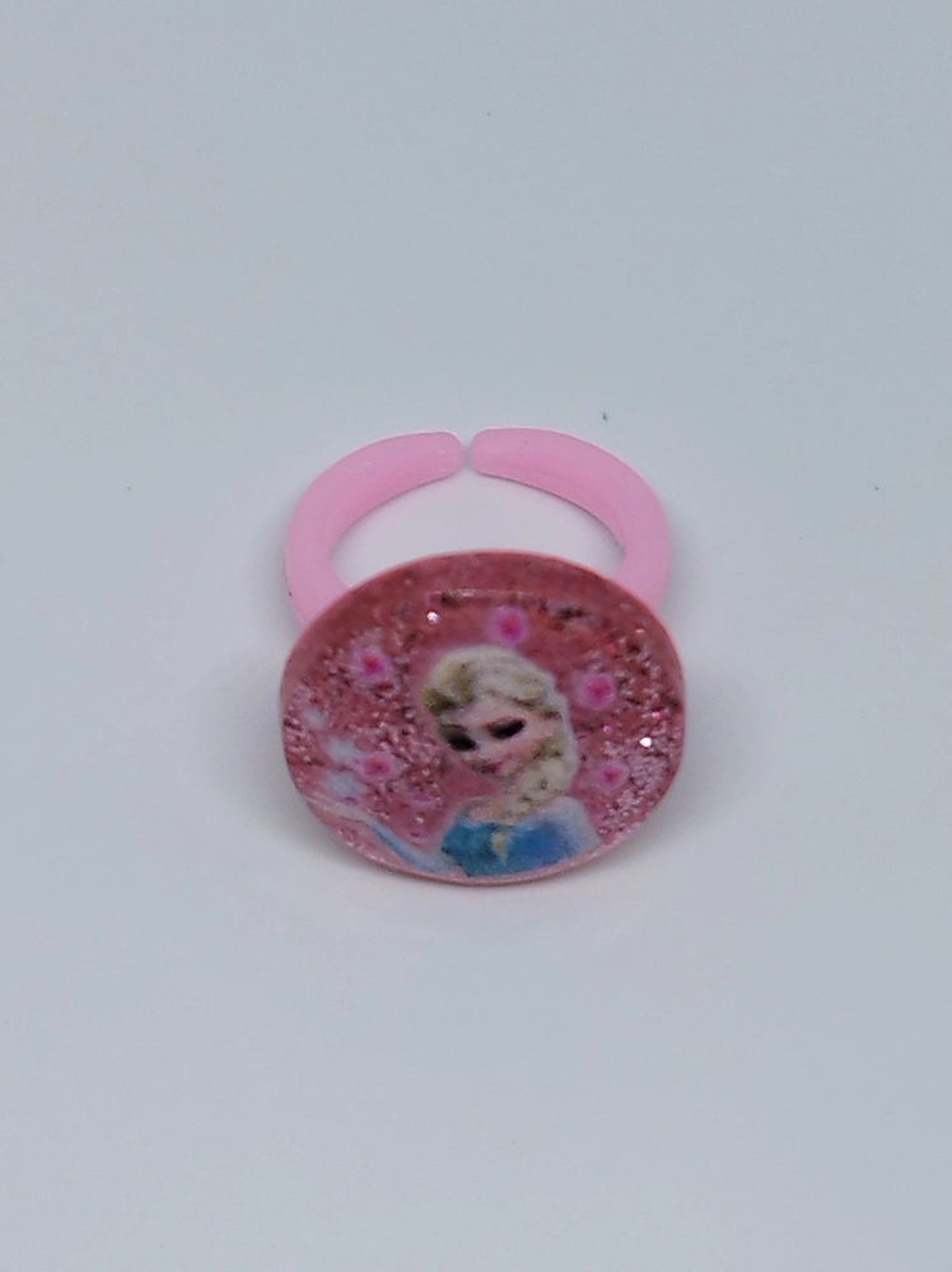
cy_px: 636
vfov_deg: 69.4
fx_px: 918
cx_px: 476
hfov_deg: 54.8
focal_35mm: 25
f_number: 1.89
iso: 50
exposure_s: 1/128
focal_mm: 5.95
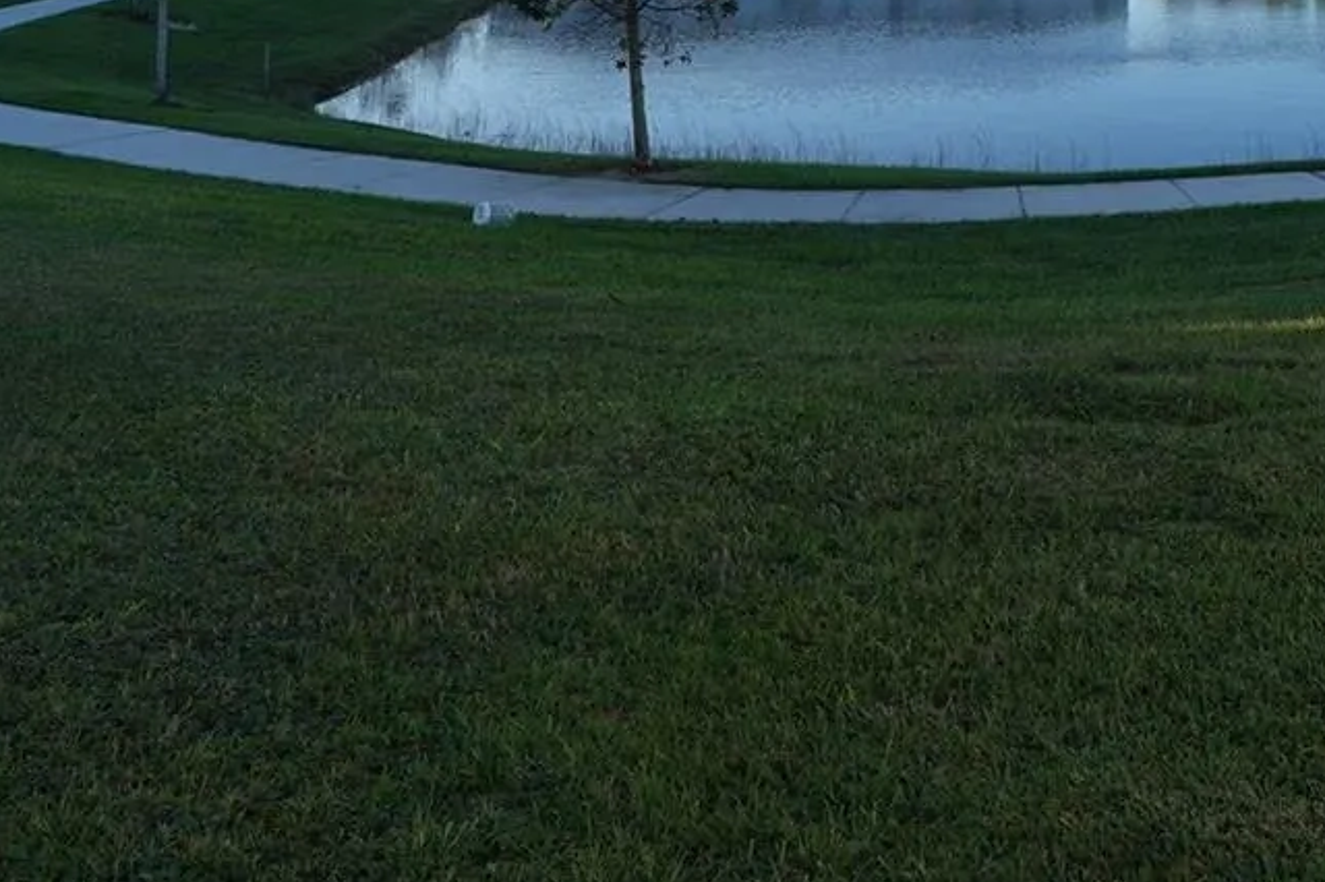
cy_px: -203
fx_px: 1517
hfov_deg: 43.6
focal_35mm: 41
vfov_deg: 27.9
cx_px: 1157
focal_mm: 11
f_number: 4.5
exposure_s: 1/320
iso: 100
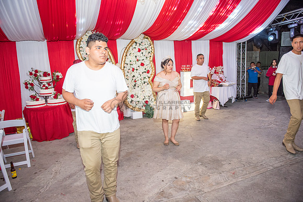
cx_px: 152
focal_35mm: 24
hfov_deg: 73.7
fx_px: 202
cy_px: 101
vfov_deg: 53.2
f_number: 3.2
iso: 800
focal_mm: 24
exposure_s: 1/160
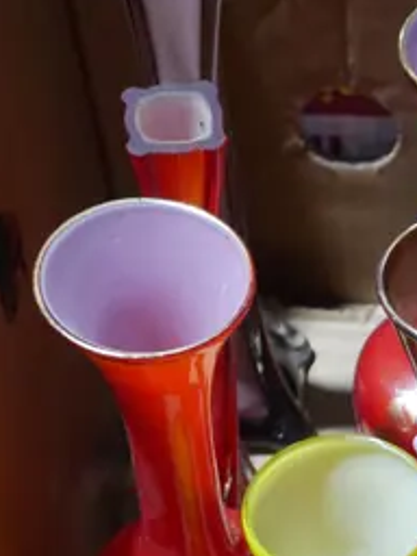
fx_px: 1799
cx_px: 659
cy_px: 754
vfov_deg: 16.5
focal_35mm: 112
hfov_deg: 12.5
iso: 400
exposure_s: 1/60
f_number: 3.5
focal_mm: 14
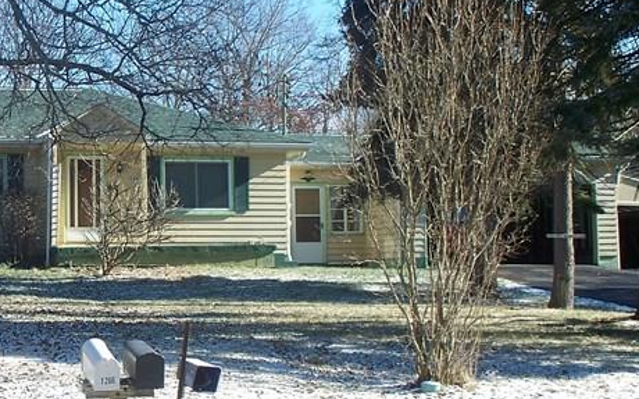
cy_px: 207
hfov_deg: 23.9
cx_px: 97
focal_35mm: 85
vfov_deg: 15.3
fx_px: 1480
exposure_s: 1/640
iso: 80
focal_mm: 7.54
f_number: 2.8
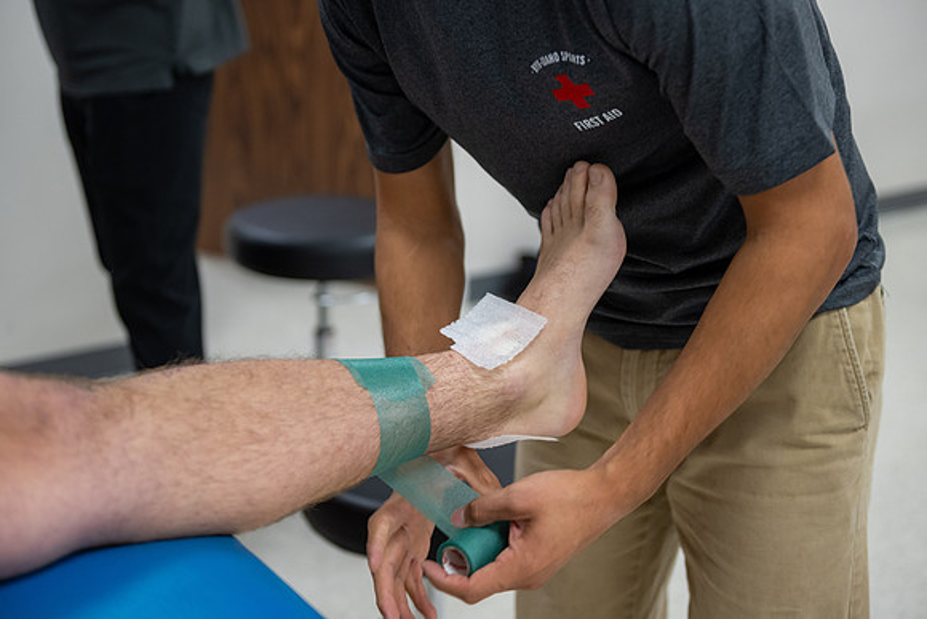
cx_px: 464
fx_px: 1288
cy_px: 310
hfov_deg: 39.6
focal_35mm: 50
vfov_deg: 27.0
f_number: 2.8
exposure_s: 1/200
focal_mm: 50
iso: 800
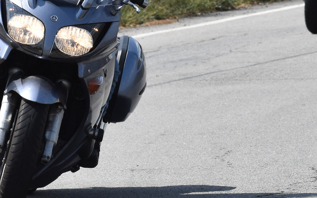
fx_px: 6098
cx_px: 63
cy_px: -36
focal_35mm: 706
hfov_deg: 3.0
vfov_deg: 1.9
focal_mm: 125
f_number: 7.1
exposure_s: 1/1600
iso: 400
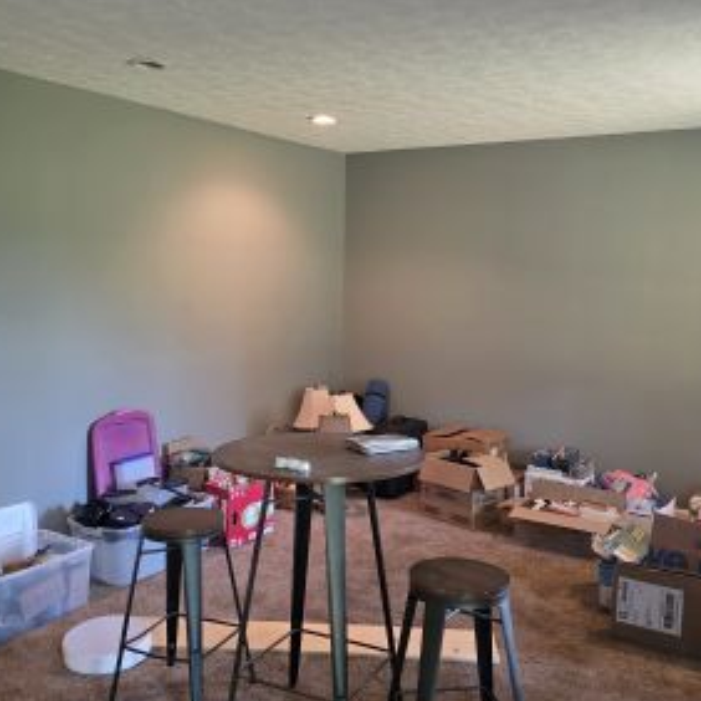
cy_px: 379
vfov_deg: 46.0
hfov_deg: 46.0
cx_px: 350
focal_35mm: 36
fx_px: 825
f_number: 1.7
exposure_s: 1/120
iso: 1000
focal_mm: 6.25
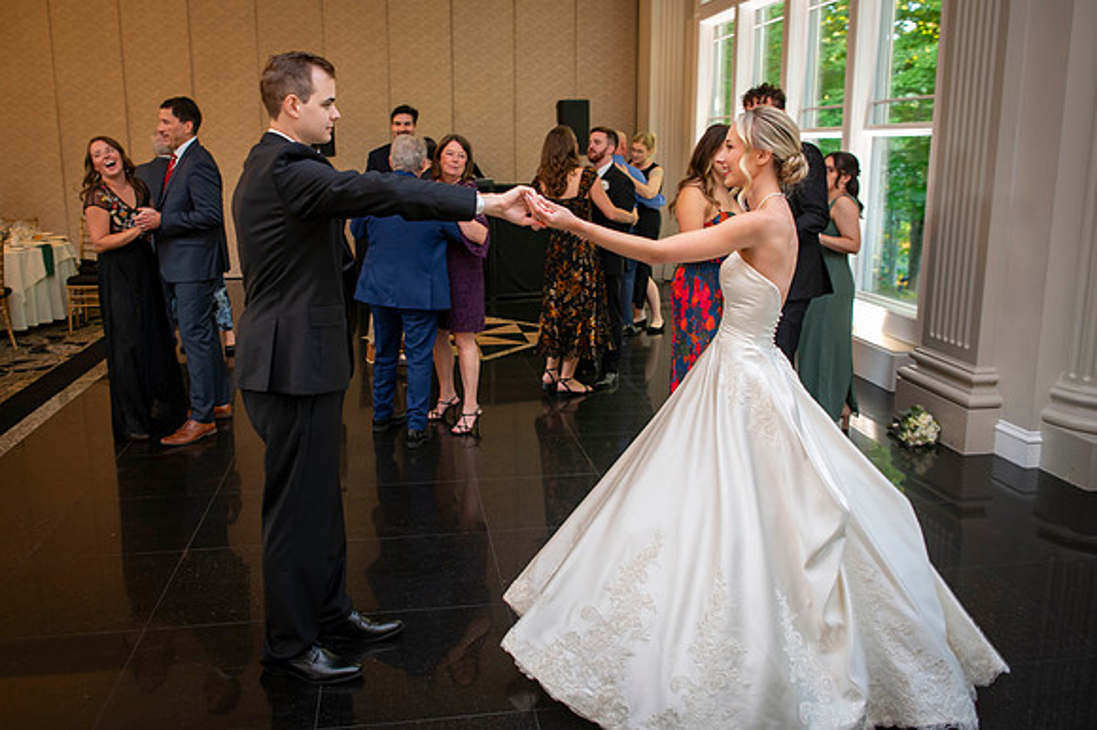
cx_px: 525
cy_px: 313
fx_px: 860
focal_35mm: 28
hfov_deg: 65.0
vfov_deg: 45.9
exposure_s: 1/100
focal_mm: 24
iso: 800
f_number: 2.8
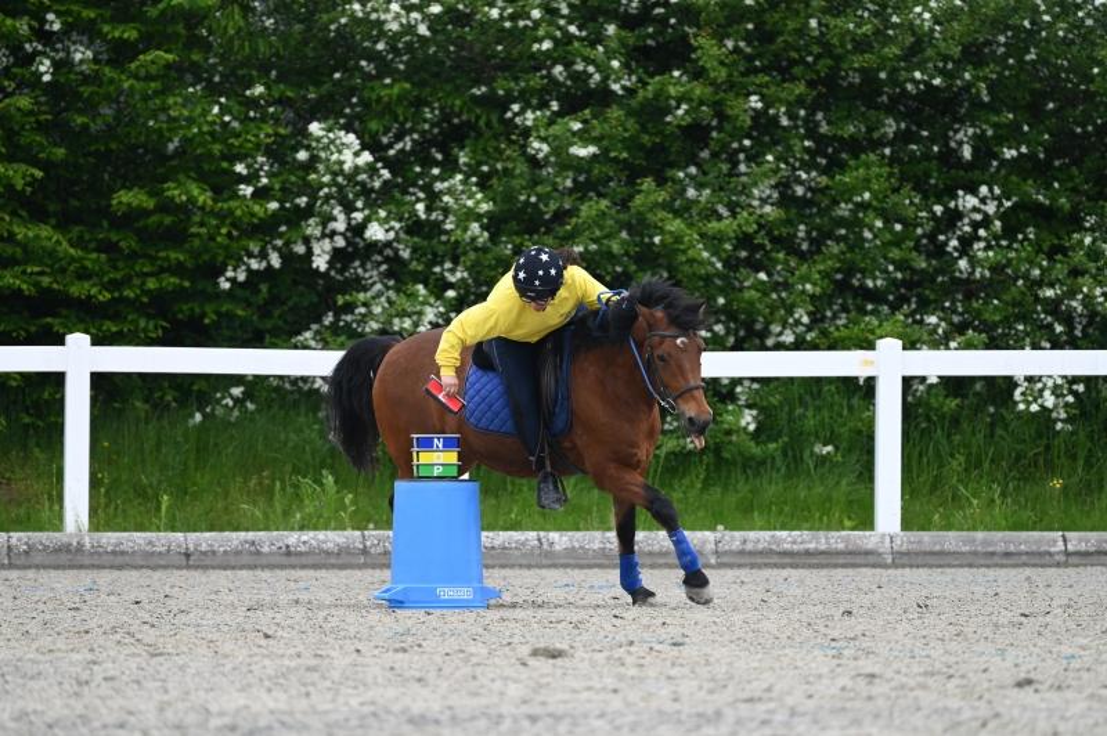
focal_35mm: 400
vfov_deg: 3.4
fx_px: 12290
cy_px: 368
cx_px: 554
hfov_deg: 5.2
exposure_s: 1/1250
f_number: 5.6
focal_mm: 400
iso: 1100
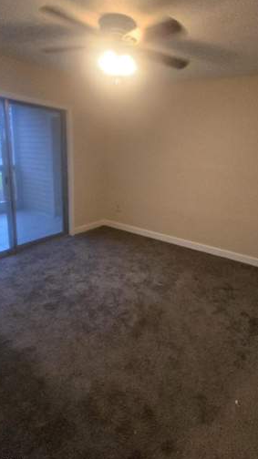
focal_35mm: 18
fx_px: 219
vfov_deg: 92.2
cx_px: 148
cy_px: 201
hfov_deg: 60.7
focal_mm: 2.2
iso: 1000
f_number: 2.2
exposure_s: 1/60
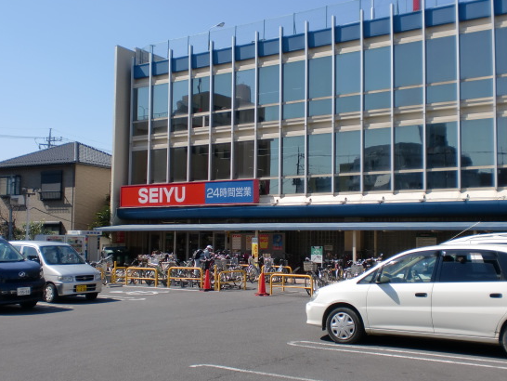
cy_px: 194
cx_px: 270
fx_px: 601
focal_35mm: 41
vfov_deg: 35.2
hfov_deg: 45.7
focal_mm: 6.3
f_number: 3.1
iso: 64
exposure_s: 1/1000
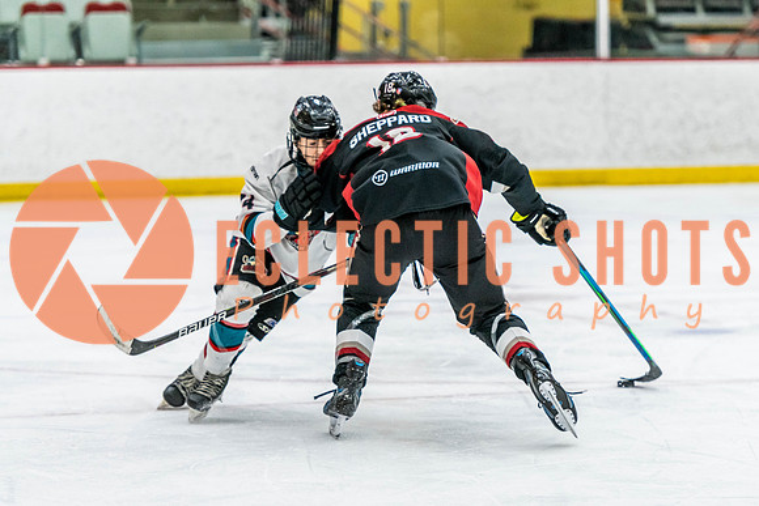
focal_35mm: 180
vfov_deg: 7.6
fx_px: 3806
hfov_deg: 11.4
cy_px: 288
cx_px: 468
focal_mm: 145
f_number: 2.8
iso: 2200
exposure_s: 1/640
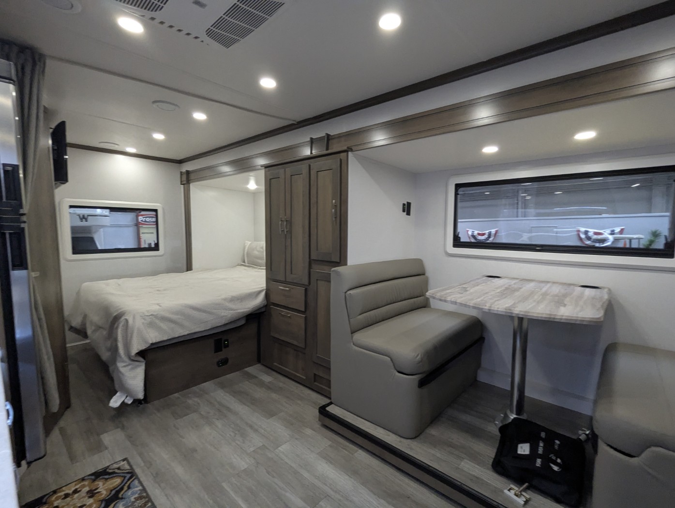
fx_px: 312
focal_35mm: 16
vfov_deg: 78.2
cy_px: 254
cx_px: 338
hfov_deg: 94.4
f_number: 2.2
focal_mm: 2.35
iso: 318
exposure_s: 1/98.3
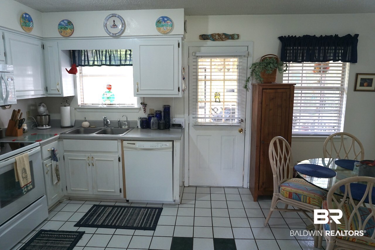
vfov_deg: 53.1
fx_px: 250
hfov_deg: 73.8
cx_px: 188
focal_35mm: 24
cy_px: 125
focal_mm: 16
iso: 500
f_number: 5.6
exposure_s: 1/60
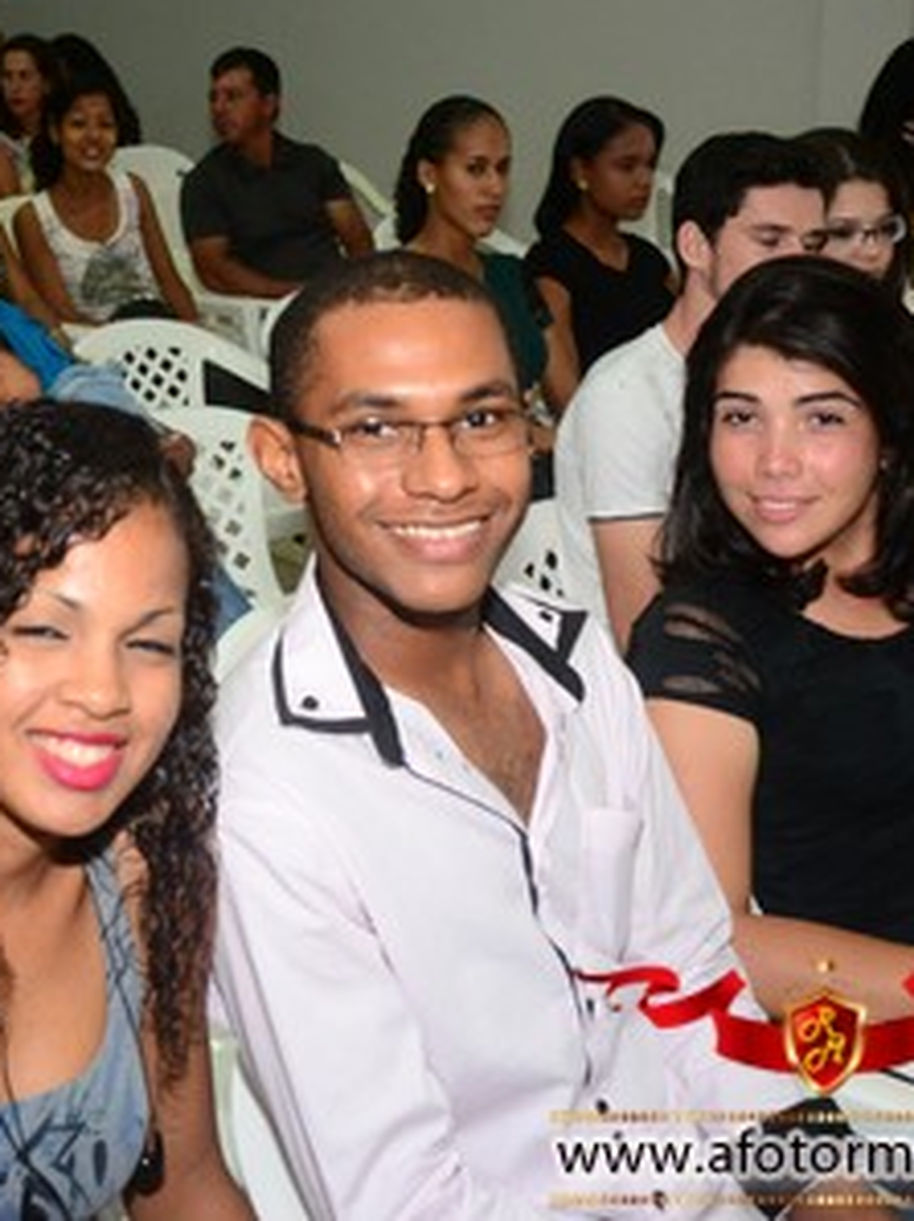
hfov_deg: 23.7
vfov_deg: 31.7
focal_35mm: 61
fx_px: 2151
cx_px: 209
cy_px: 610
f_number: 5.6
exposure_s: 1/60
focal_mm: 28
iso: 1600
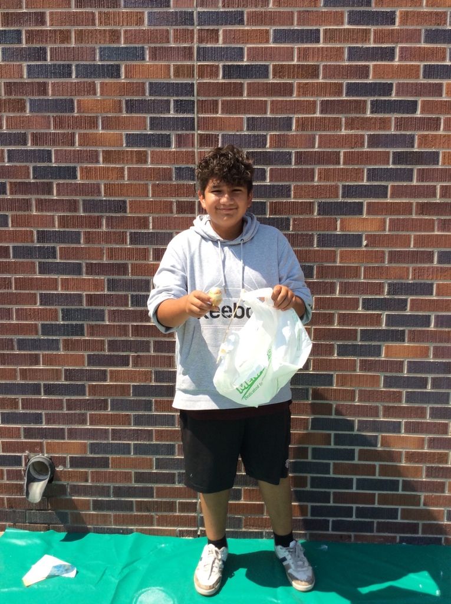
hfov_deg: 44.1
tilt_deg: -5.0
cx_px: 226
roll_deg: -1.8
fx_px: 557
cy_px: 302
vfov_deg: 56.9
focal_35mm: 32
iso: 32
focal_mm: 3.3
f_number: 2.4
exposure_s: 1/1059
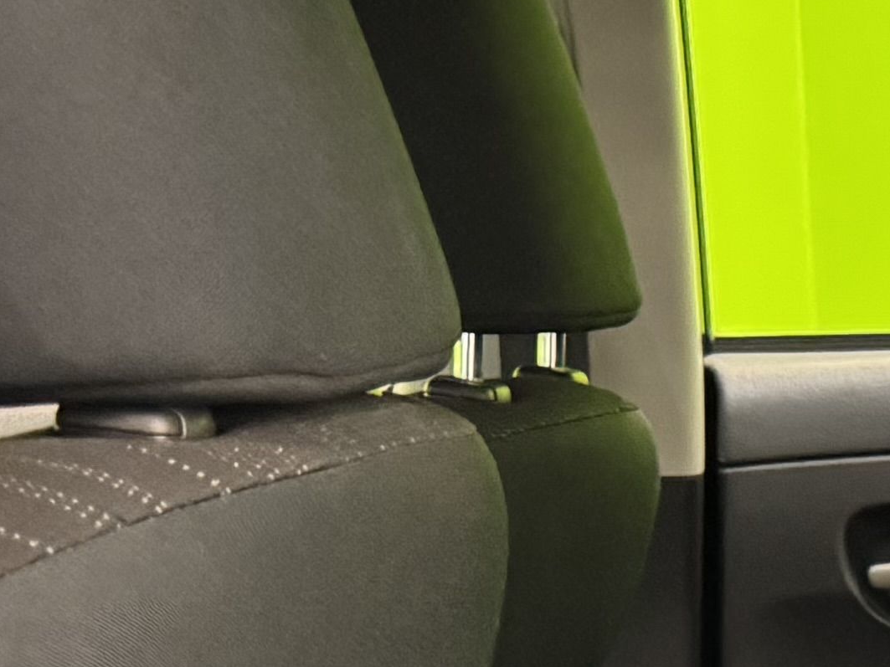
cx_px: 1733
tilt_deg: -15.9
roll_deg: -0.2
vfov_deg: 10.6
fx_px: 3316
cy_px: 1304
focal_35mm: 129
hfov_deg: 13.3
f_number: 1.78
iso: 640
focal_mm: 6.76
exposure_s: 1/33
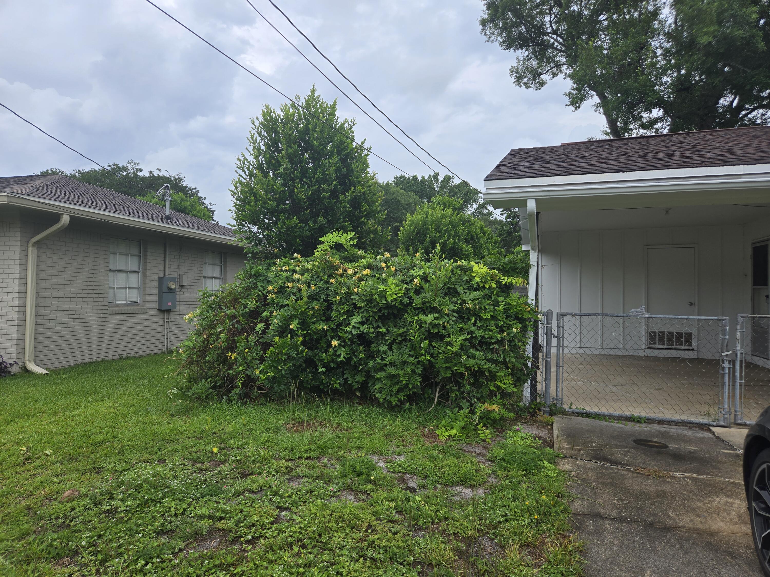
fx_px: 512
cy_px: 288
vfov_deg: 58.9
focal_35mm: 23
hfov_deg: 73.9
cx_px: 385
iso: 25
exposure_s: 1/461
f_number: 1.8
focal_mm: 5.4
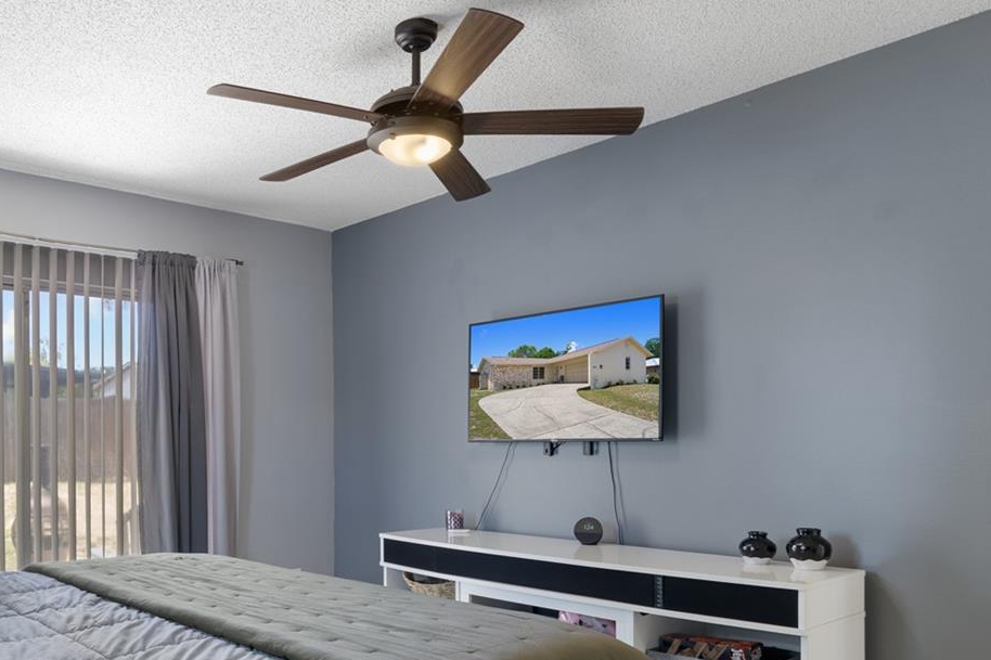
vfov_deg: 45.3
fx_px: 771
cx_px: 309
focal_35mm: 28
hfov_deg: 63.4
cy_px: 465
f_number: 9
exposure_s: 1/1.25
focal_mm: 16
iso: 320
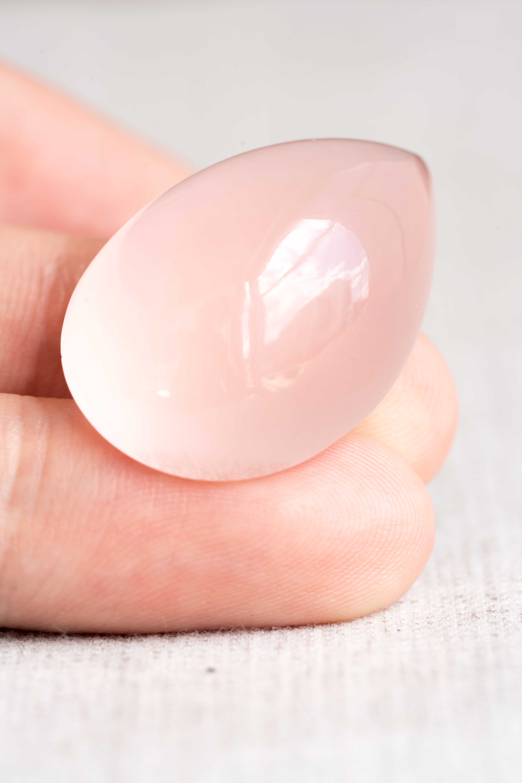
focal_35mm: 90
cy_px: 392
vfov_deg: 22.6
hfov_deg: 15.2
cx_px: 261
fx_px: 1957
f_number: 8
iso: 100
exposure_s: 1/10
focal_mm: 90
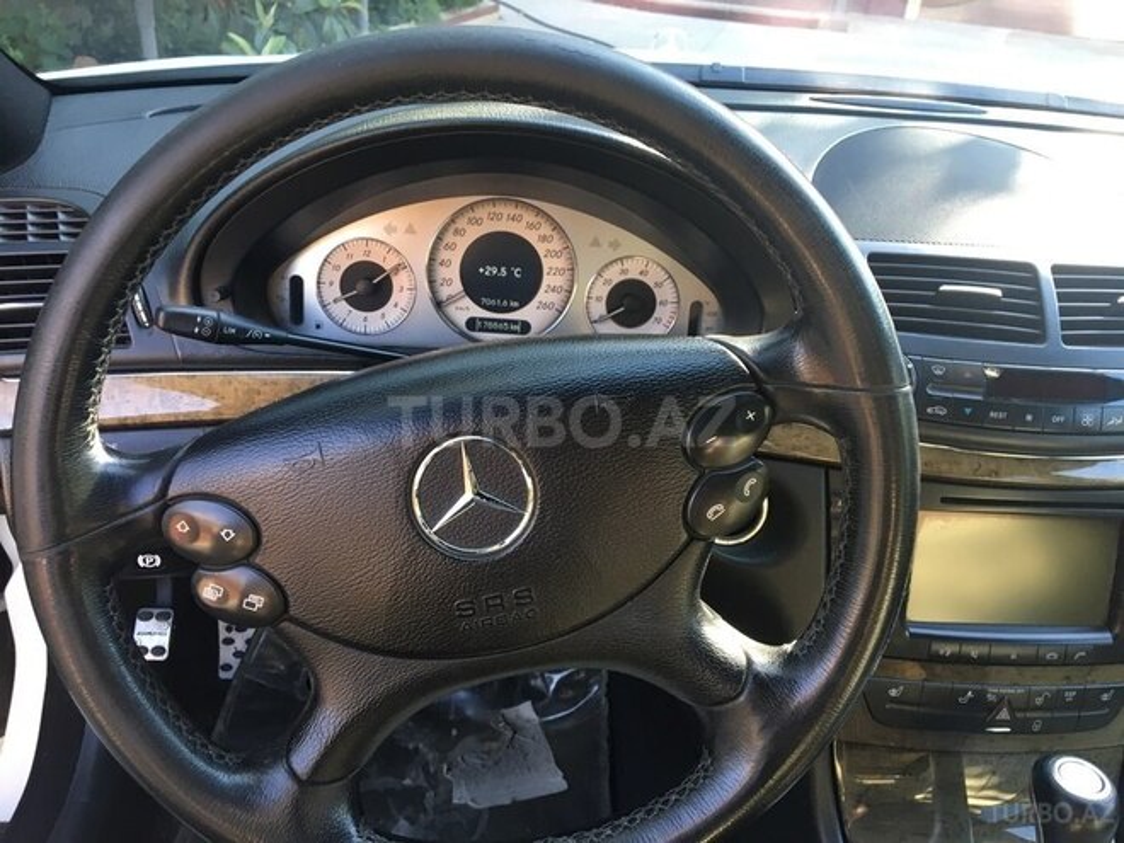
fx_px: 942
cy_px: 422
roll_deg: -5.8
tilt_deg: -30.4
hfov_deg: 61.7
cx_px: 562
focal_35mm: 29
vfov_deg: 48.2
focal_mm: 4.15
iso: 40
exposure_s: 1/33
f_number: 2.2
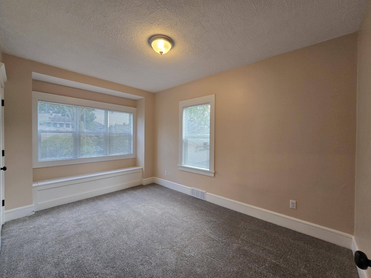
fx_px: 139
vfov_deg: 89.9
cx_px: 186
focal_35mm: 13
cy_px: 139
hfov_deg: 106.2
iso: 100
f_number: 2.2
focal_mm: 2.2
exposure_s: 1/60
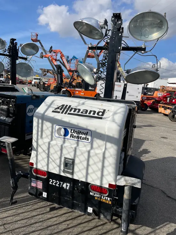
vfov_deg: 67.3
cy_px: 118
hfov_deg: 53.1
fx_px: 176
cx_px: 88
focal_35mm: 26
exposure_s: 1/9091
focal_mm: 4.2
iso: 50
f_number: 1.6
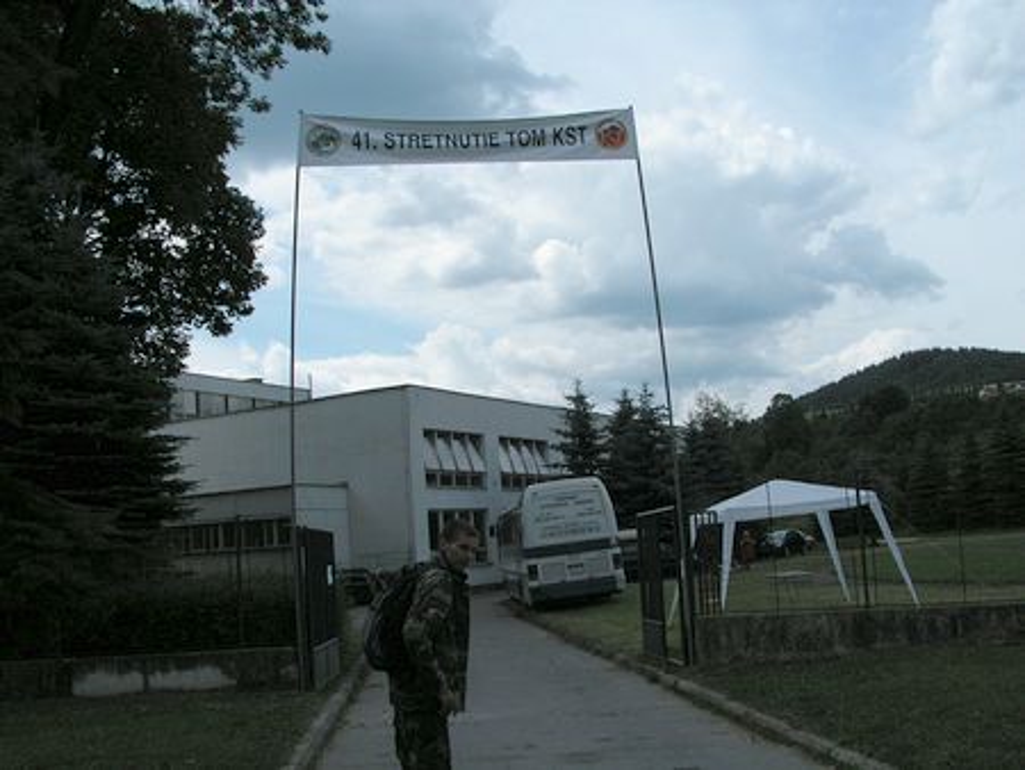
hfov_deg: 51.3
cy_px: 385
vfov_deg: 39.7
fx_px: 1067
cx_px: 512
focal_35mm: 36
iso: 50
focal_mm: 6
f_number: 4.8
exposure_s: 1/500
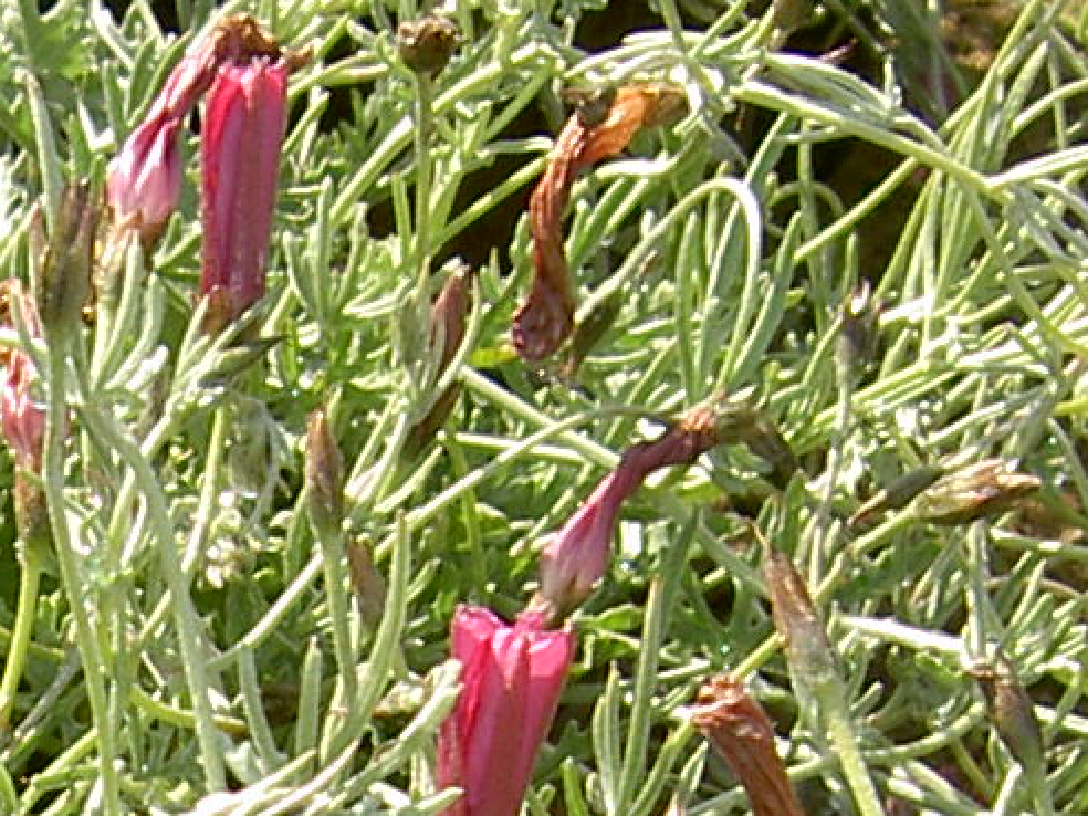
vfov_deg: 8.1
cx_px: 117
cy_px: 1276
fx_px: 5626
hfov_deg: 11.0
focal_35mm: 179
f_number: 4.7
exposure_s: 1/200
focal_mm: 5.6
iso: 50
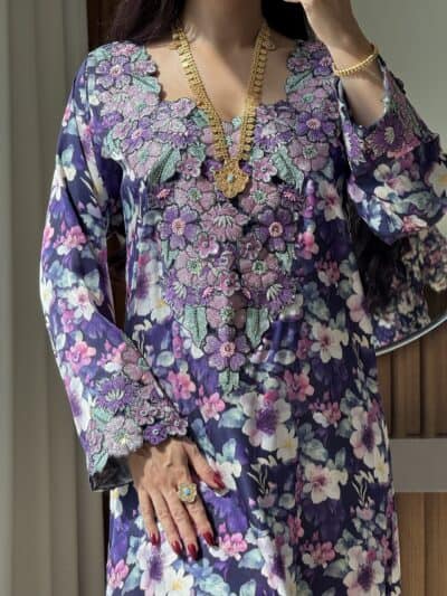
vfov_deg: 16.4
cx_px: 224
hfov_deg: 12.4
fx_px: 2065
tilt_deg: -22.2
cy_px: 298
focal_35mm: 120
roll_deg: +0.8
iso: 50
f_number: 2.8
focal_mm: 15.66
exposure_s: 1/206
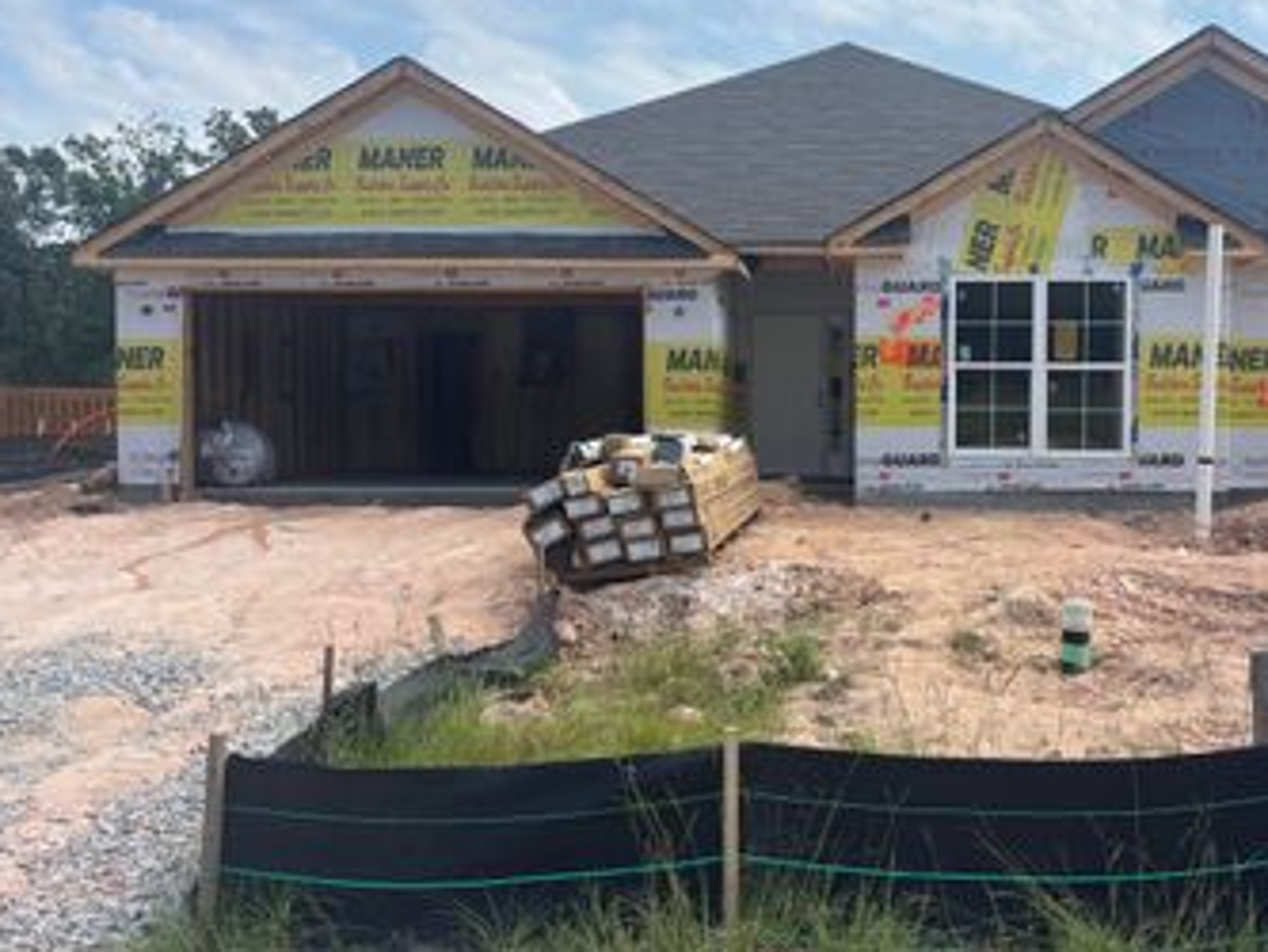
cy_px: 451
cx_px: 857
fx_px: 1429
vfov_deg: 36.8
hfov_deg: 47.0
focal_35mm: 39
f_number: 1.6
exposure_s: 1/4082
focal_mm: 5.96
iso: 50
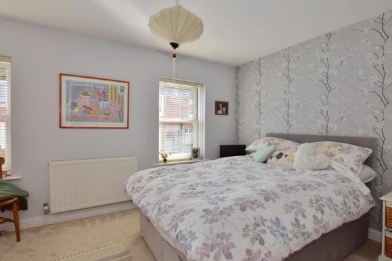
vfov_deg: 70.4
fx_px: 185
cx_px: 200
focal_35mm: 17
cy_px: 132
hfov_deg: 93.3
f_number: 11
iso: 400
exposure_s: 1/100
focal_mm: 10
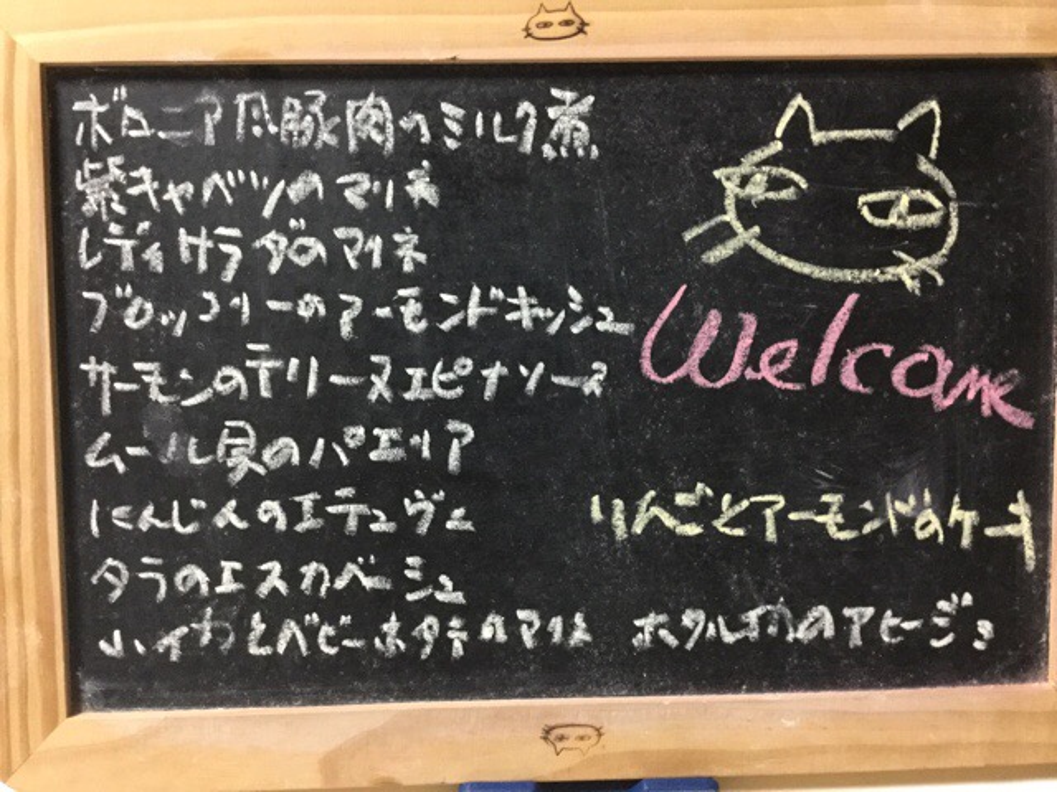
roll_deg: -2.4
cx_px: 528
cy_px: 396
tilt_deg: -41.5
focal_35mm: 31
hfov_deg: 58.4
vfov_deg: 45.4
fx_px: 947
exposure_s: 1/20
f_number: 2.4
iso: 200
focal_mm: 3.3
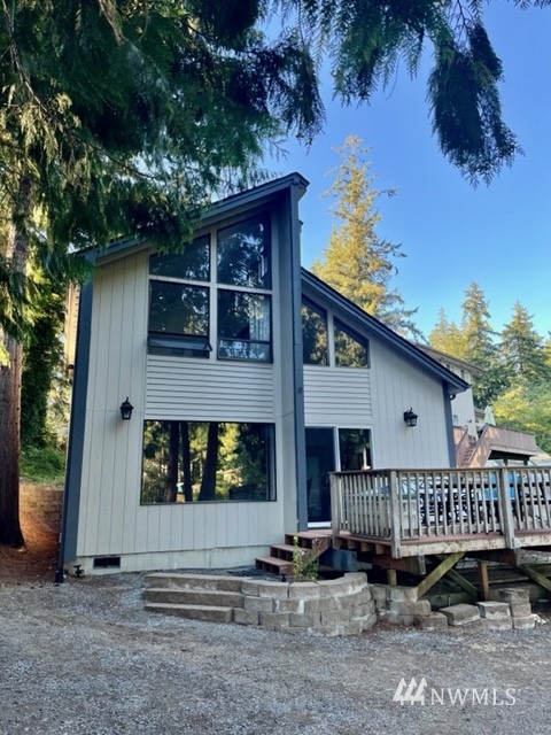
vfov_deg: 67.3
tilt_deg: +15.6
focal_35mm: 26
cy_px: 368
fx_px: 552
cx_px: 276
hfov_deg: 53.1
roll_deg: +1.5
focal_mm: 5.1
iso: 40
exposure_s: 1/178
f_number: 1.6
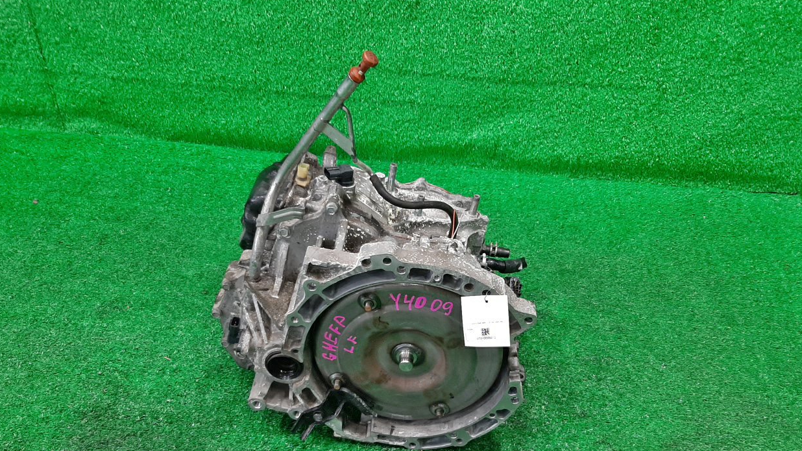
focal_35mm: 33
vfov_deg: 35.1
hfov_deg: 59.5
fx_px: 702
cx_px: 382
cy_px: 321
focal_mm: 3.93
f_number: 1.7
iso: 118
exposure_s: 1/50
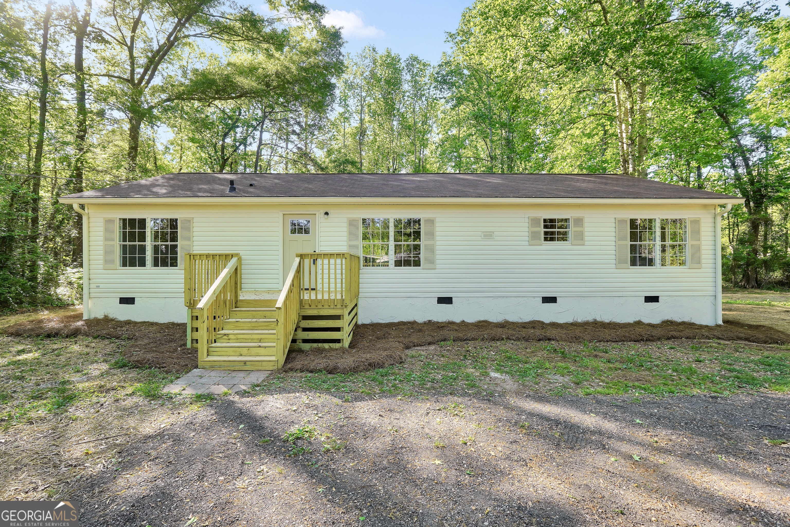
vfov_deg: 74.6
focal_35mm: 16
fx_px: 346
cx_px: 395
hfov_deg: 97.6
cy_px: 264
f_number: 4.5
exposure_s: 1/60
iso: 100
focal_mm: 10.5
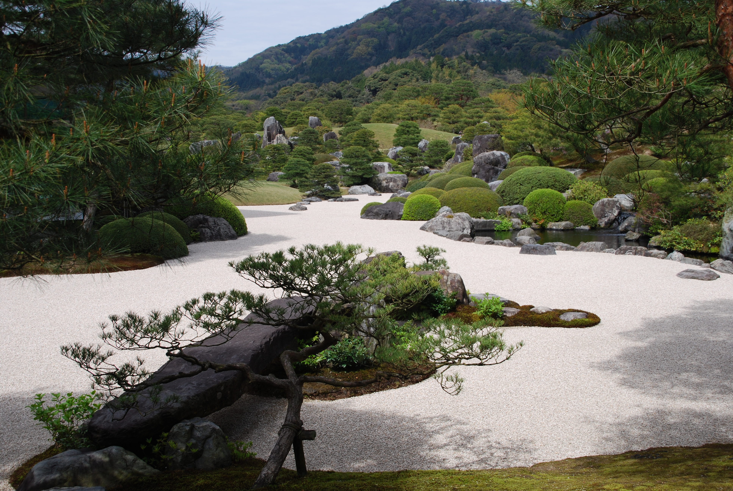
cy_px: 246
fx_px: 917
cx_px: 366
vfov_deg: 29.9
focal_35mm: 45
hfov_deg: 43.6
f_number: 8
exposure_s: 1/250
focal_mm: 30
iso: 100
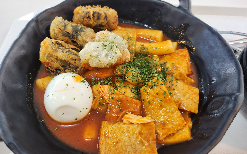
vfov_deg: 49.2
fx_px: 168
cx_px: 123
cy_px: 83
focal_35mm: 25
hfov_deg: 72.5
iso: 100
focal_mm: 5.4
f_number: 1.8
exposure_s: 1/120
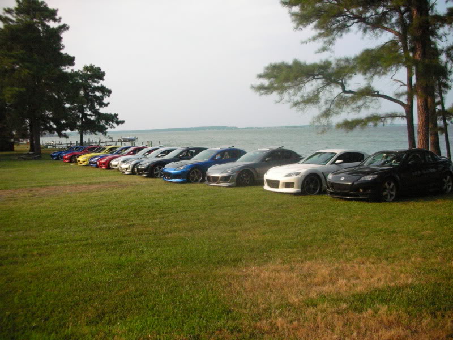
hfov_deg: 52.6
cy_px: 170
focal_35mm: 35
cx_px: 226
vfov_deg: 40.7
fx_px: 458
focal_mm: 5.8
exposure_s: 1/181
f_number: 8.5
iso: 400
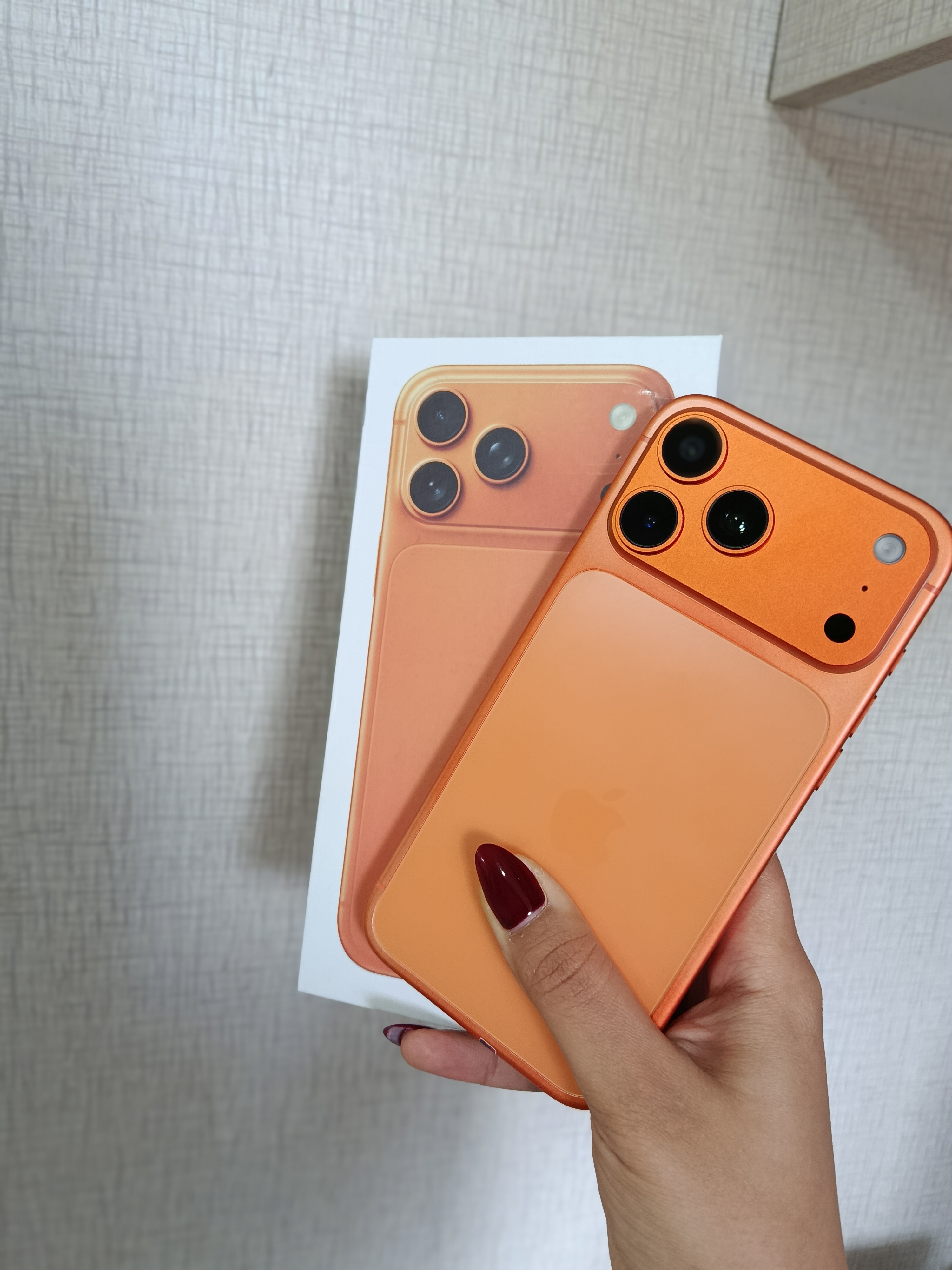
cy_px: 635
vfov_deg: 71.6
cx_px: 476
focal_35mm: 24
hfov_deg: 56.8
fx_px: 880
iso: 506
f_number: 1.7
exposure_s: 1/100
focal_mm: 5.31
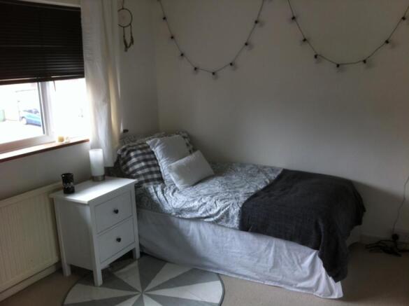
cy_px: 153
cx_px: 204
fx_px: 413
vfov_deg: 40.6
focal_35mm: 35
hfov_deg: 52.7
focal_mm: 3.85
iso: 80
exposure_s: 1/40
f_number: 2.8
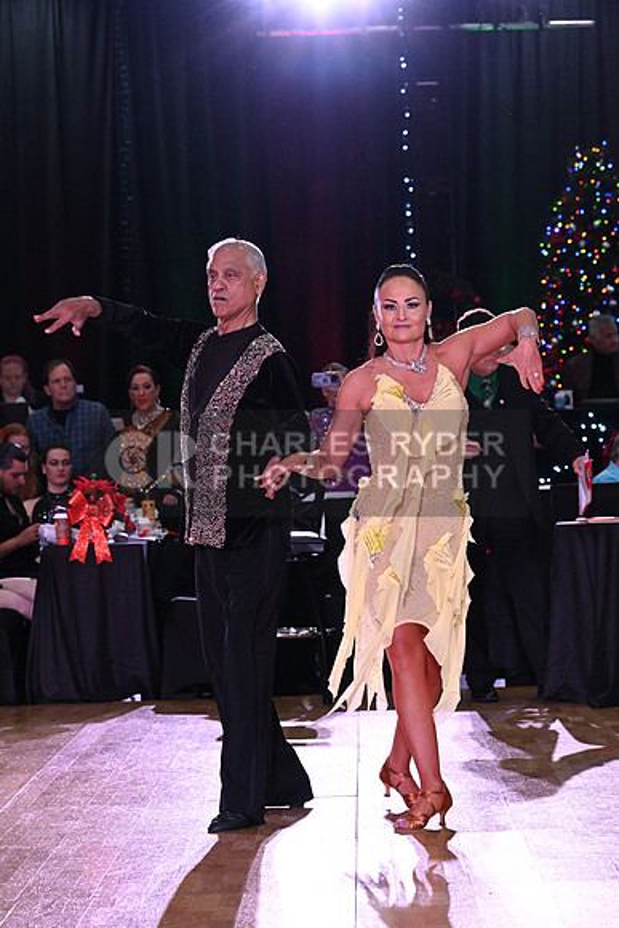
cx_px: 310
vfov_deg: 17.1
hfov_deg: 11.4
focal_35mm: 120
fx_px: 3093
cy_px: 464
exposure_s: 1/320
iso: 5000
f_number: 7.1
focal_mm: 120
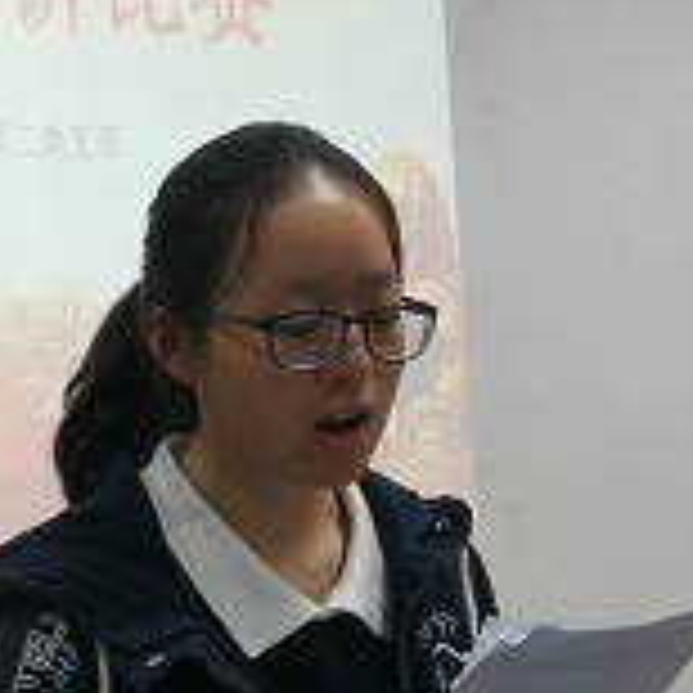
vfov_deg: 14.6
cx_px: 171
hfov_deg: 14.6
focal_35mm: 119
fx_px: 2695
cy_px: 261
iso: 160
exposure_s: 1/50
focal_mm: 3.95
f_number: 2.2
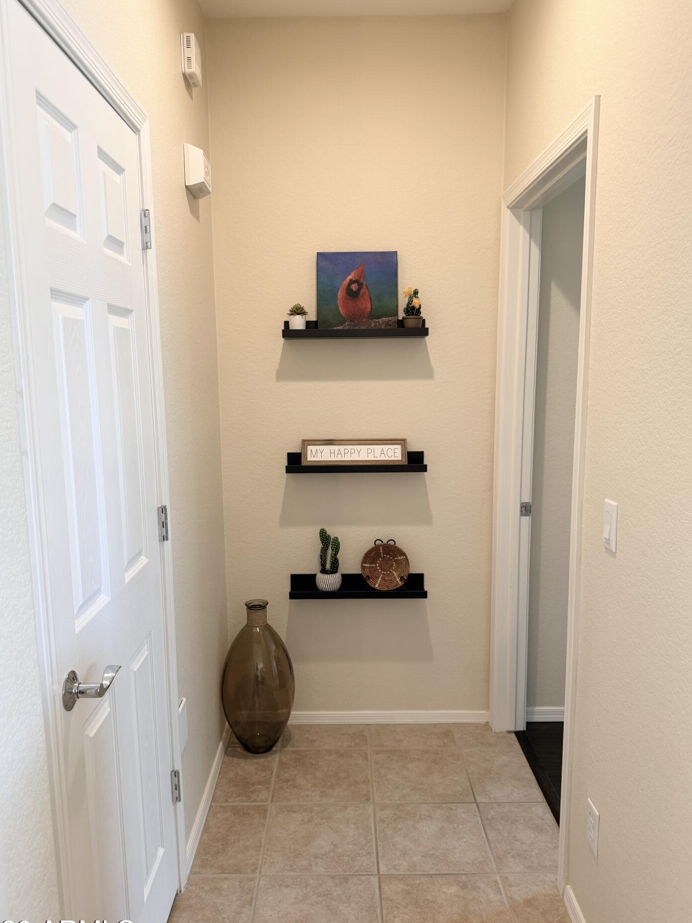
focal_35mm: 26
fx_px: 693
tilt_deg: -7.7
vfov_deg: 67.3
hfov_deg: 53.1
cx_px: 341
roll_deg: +0.6
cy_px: 477
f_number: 1.78
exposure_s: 1/60
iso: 160
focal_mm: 6.76
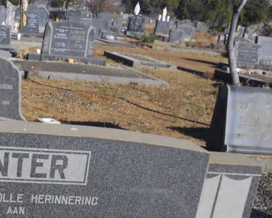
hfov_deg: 27.2
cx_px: 6
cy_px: 223
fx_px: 531
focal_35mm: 66
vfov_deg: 22.2
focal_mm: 4.9
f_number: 9
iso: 80
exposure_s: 1/189
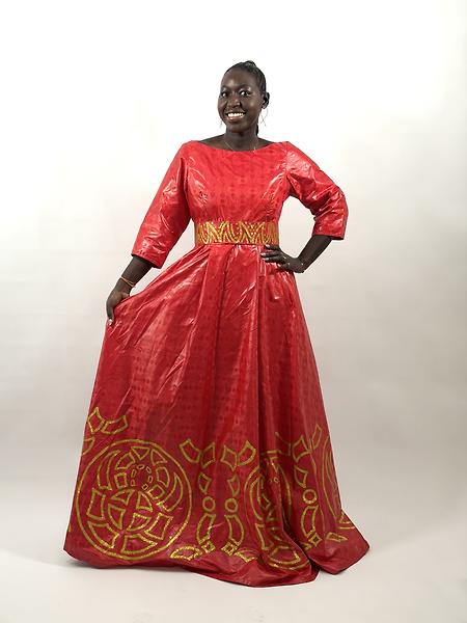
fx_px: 863
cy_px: 312
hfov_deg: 30.3
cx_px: 234
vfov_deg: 39.7
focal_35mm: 48
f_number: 1.78
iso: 50
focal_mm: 6.76
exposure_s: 1/121
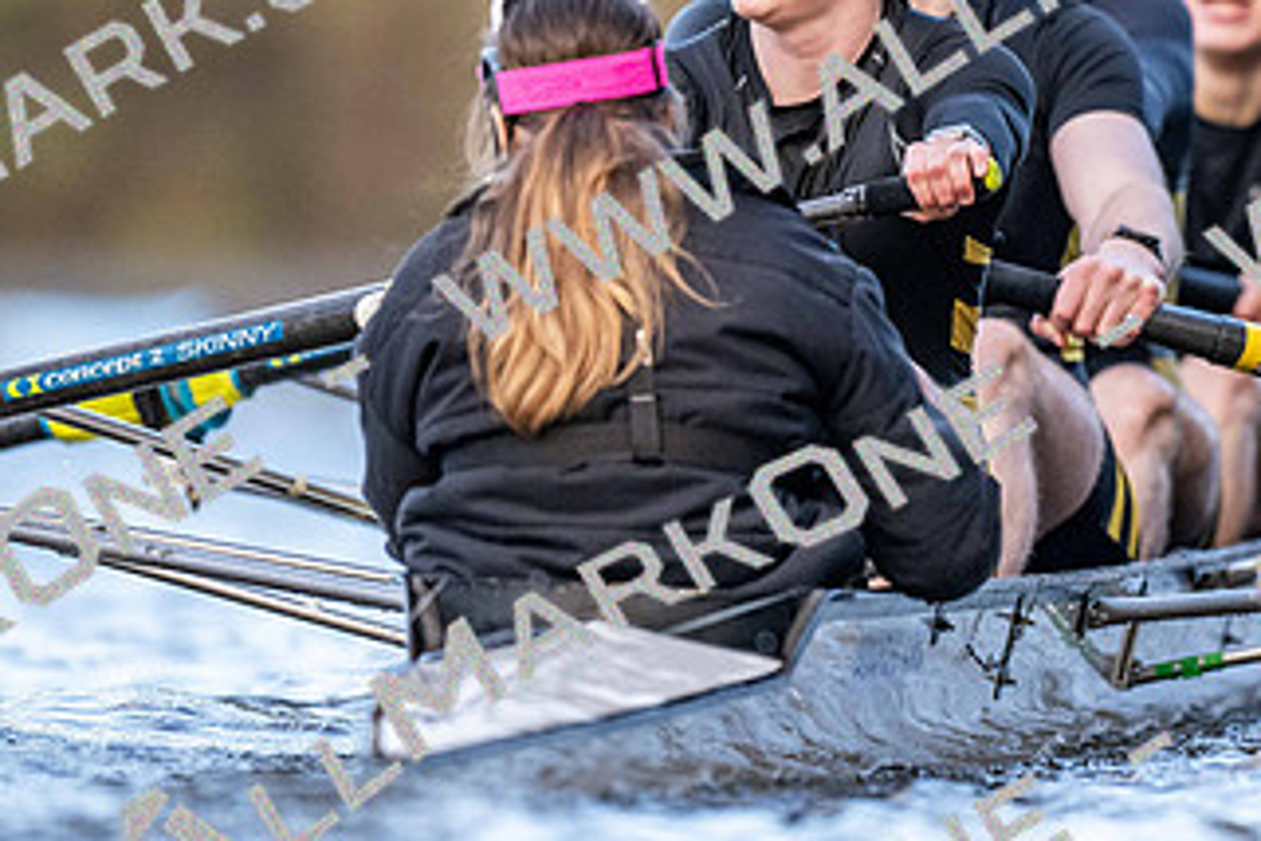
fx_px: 37932
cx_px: 919
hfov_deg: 1.9
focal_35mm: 1083
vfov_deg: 1.3
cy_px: 352
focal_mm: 600
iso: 3200
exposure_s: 1/2500
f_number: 4
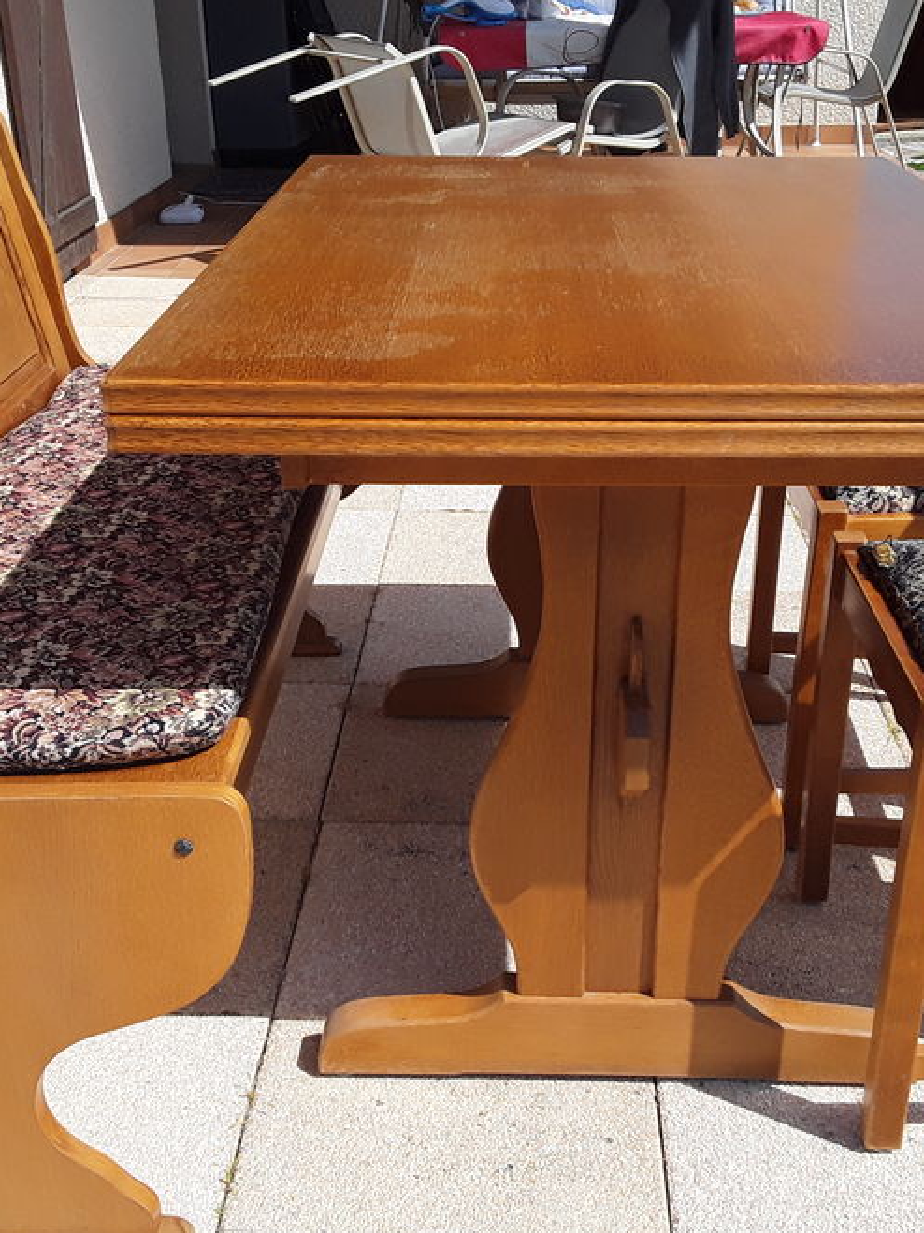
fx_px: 1460
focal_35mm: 41
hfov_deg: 35.1
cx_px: 484
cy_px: 668
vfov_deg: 45.7
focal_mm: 2.91
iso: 40
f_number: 1.9
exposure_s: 1/2008
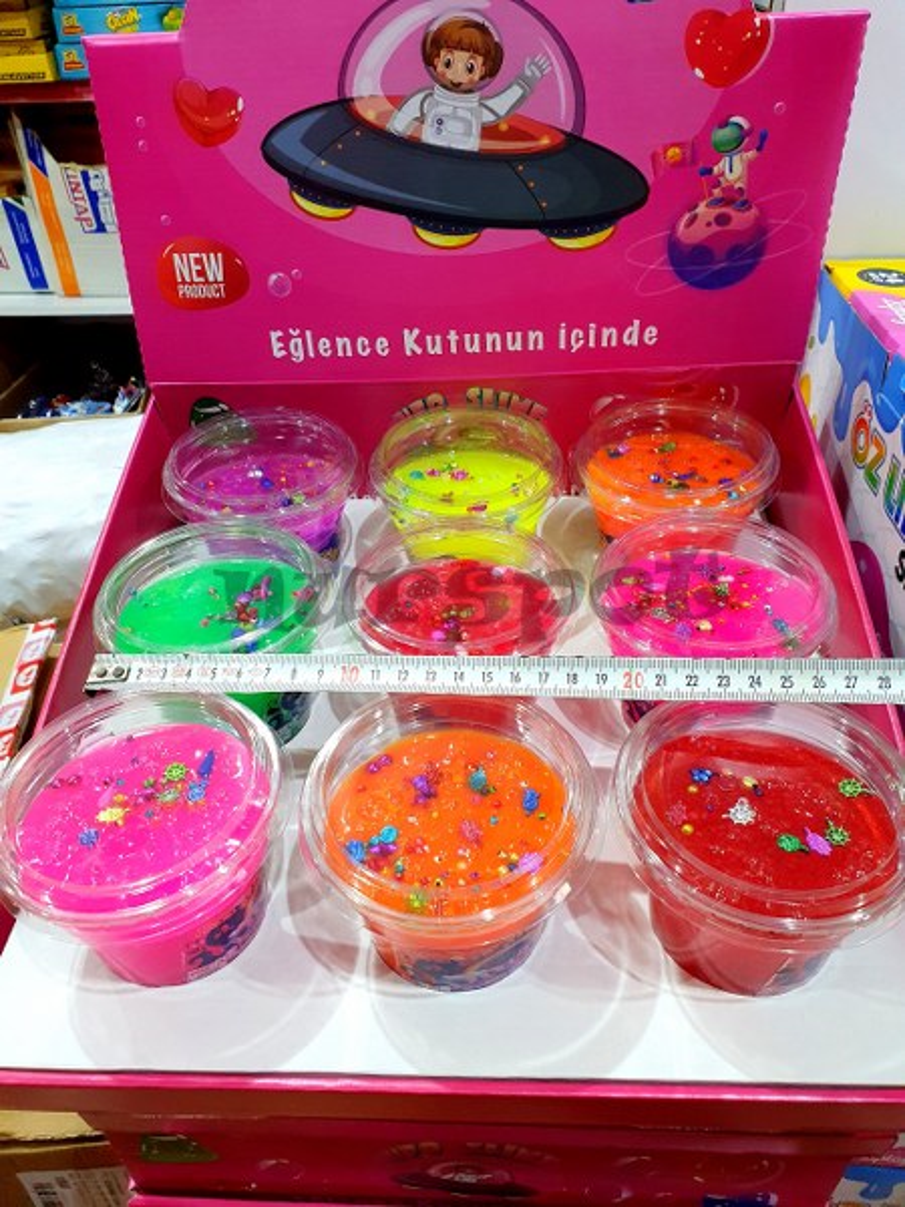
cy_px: 604
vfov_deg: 67.3
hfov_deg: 53.1
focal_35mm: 26
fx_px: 906
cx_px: 452
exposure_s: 1/50
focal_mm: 4.32
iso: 320
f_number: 2.4
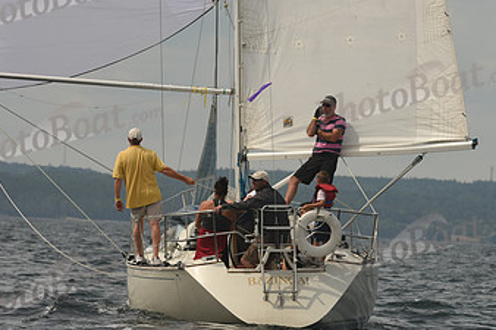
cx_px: 241
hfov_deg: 5.5
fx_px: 5205
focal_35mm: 378
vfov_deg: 3.6
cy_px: 188
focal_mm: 220
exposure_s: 1/1000
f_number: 7.1
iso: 250
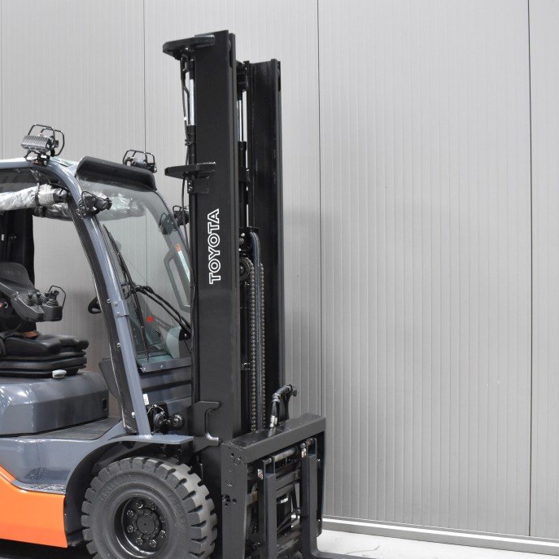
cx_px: 122
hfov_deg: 33.8
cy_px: 324
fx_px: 895
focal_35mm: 49
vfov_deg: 34.6
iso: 1600
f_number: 5
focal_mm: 22
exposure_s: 1/20
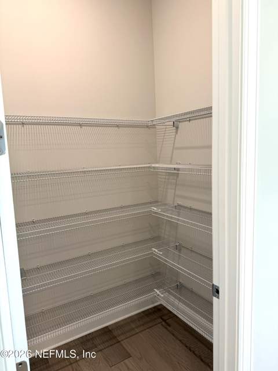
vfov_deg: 71.6
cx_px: 139
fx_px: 257
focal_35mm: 24
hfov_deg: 56.8
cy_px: 186
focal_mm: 6.76
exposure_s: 1/120
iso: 125
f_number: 1.78
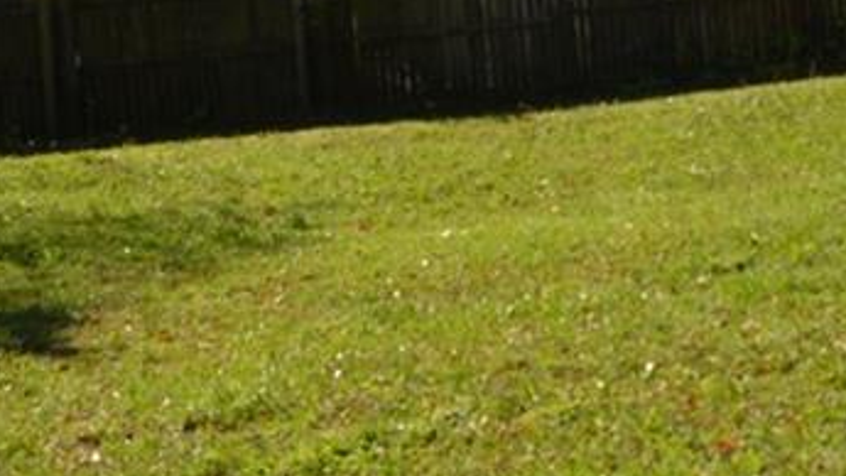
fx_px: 1884
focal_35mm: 84
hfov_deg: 23.5
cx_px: 966
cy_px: -206
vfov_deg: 13.7
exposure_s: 1/200
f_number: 6.3
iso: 100
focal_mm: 18
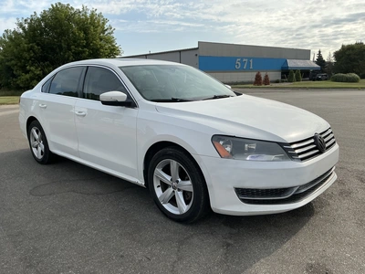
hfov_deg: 63.4
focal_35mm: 28
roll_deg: +1.5
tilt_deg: -10.0
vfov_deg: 49.7
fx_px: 295
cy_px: 137
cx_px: 182
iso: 25
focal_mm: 3
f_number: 1.8
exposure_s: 1/1912
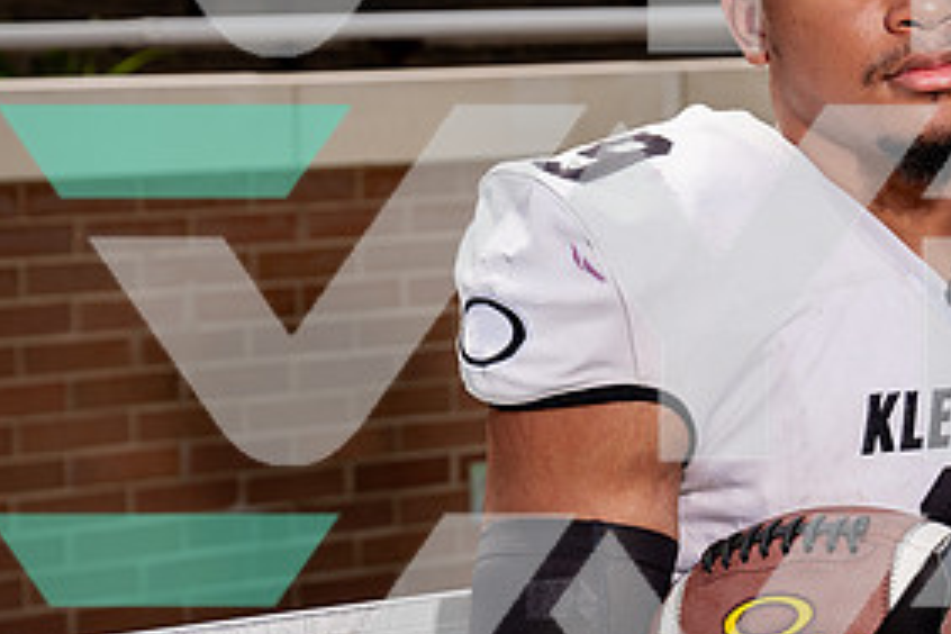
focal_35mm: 128
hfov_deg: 15.8
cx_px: 857
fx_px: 3381
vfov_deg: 10.7
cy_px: 285
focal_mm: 62
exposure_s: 1/640
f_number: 5
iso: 100
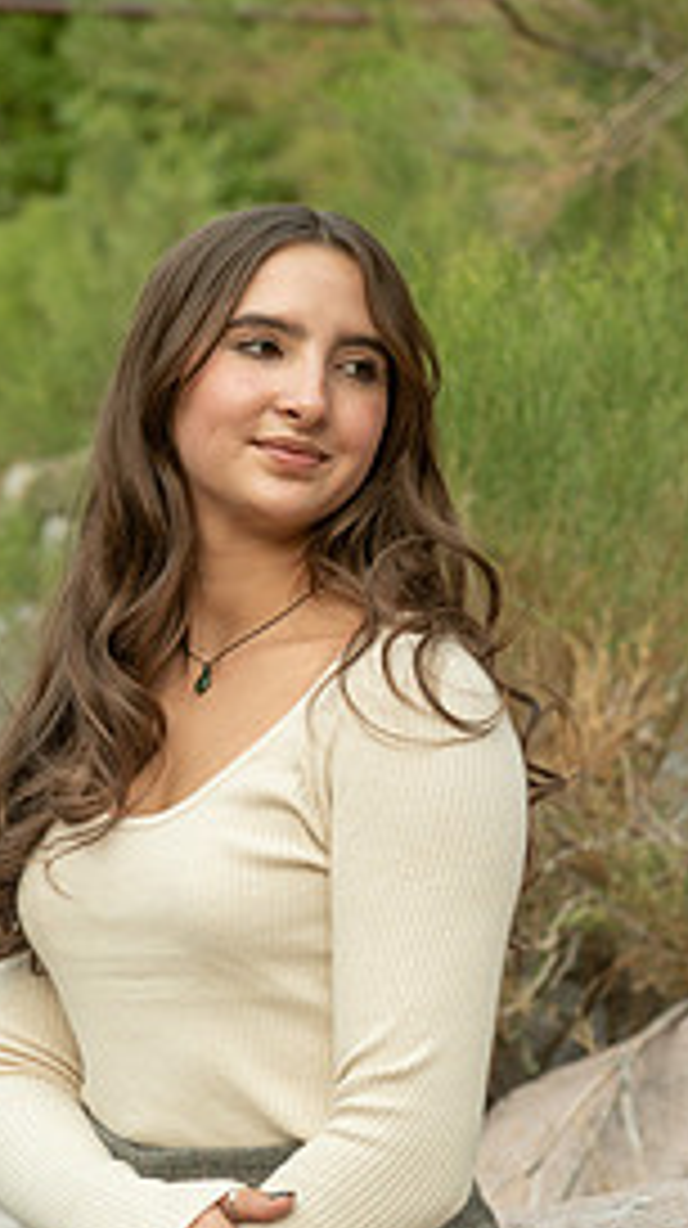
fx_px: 3480
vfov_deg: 20.0
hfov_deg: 11.3
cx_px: 205
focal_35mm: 107
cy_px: 720
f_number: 4.5
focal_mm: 62
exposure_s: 1/80
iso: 640
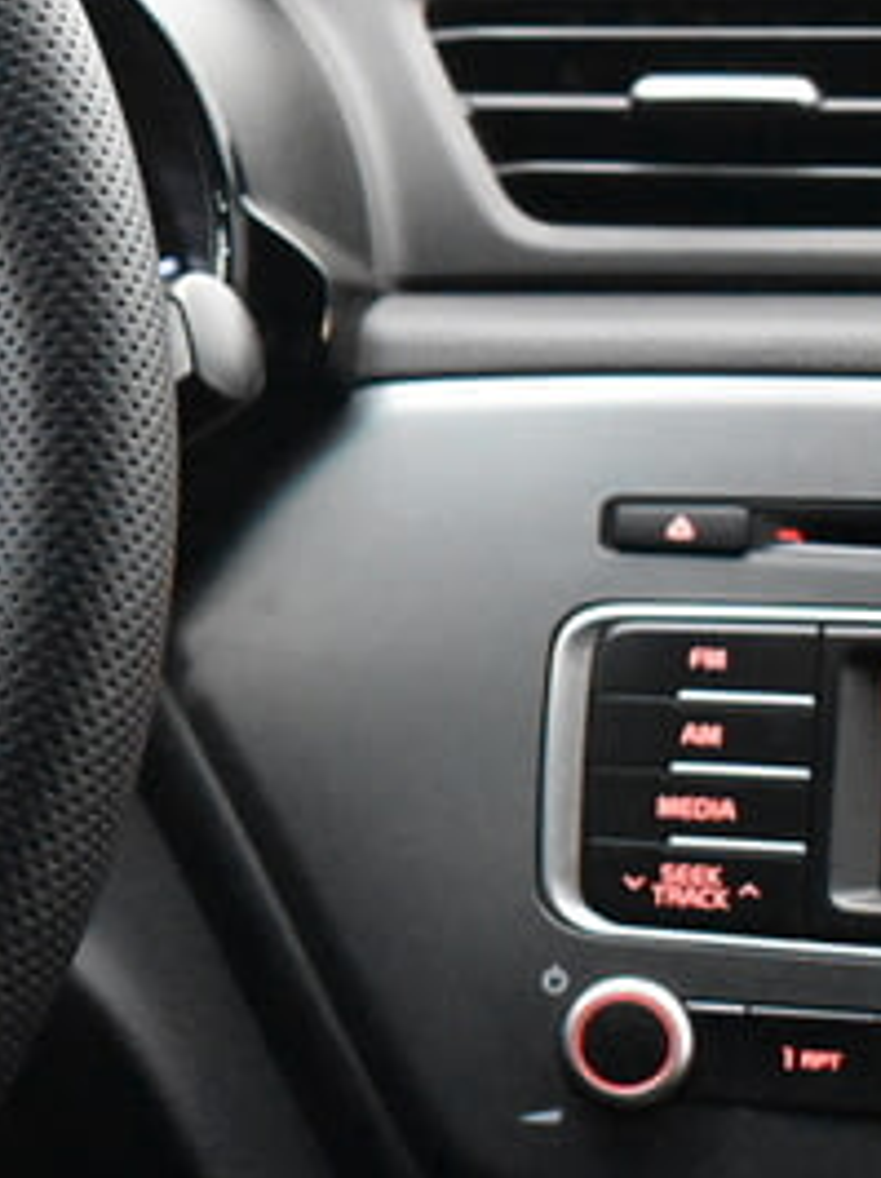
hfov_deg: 9.2
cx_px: -859
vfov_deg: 13.0
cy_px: 531
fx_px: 5154
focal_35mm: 152
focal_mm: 31
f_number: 4.2
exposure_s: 1/50
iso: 7200
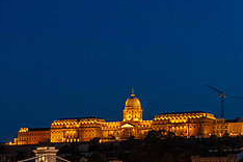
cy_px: 163
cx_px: -30
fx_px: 803
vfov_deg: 11.4
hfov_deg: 16.6
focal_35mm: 119
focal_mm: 48
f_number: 2.8
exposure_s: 1/100
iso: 4500
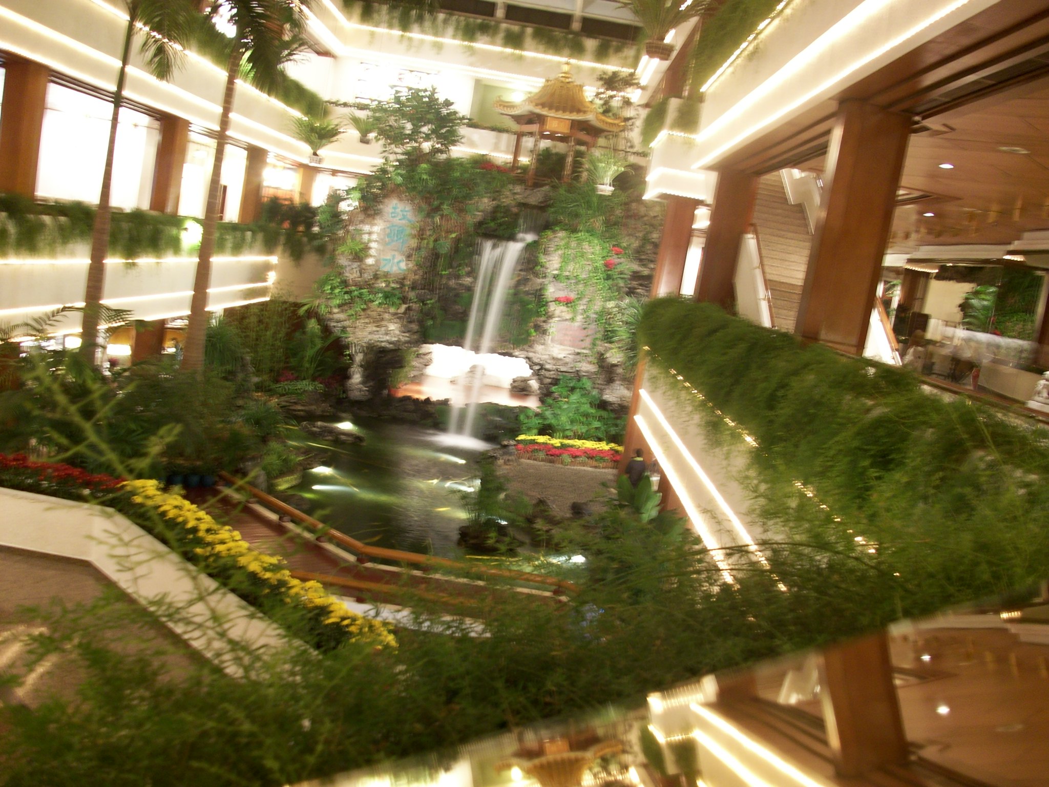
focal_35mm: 34
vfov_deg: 41.8
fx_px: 1030
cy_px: 394
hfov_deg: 54.0
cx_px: 524
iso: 64
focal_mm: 5.7
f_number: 2.8
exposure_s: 4
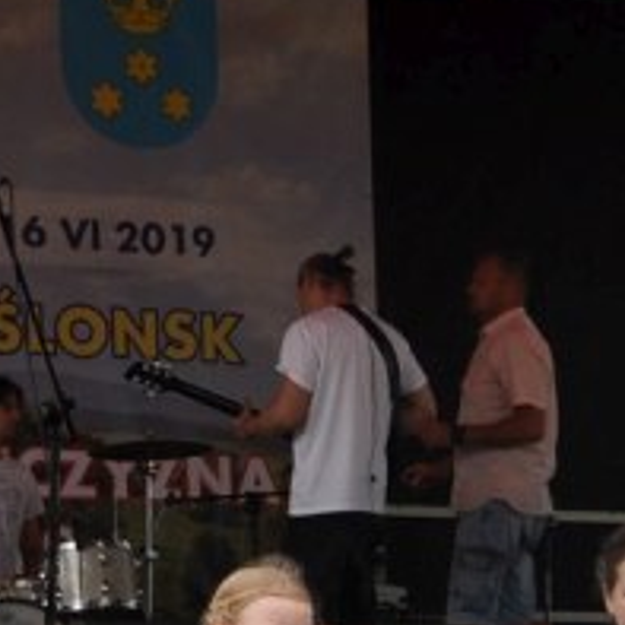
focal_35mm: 186
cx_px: 728
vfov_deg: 9.2
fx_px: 3799
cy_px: 912
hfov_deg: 9.3
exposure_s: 1/250
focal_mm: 24
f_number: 8
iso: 200
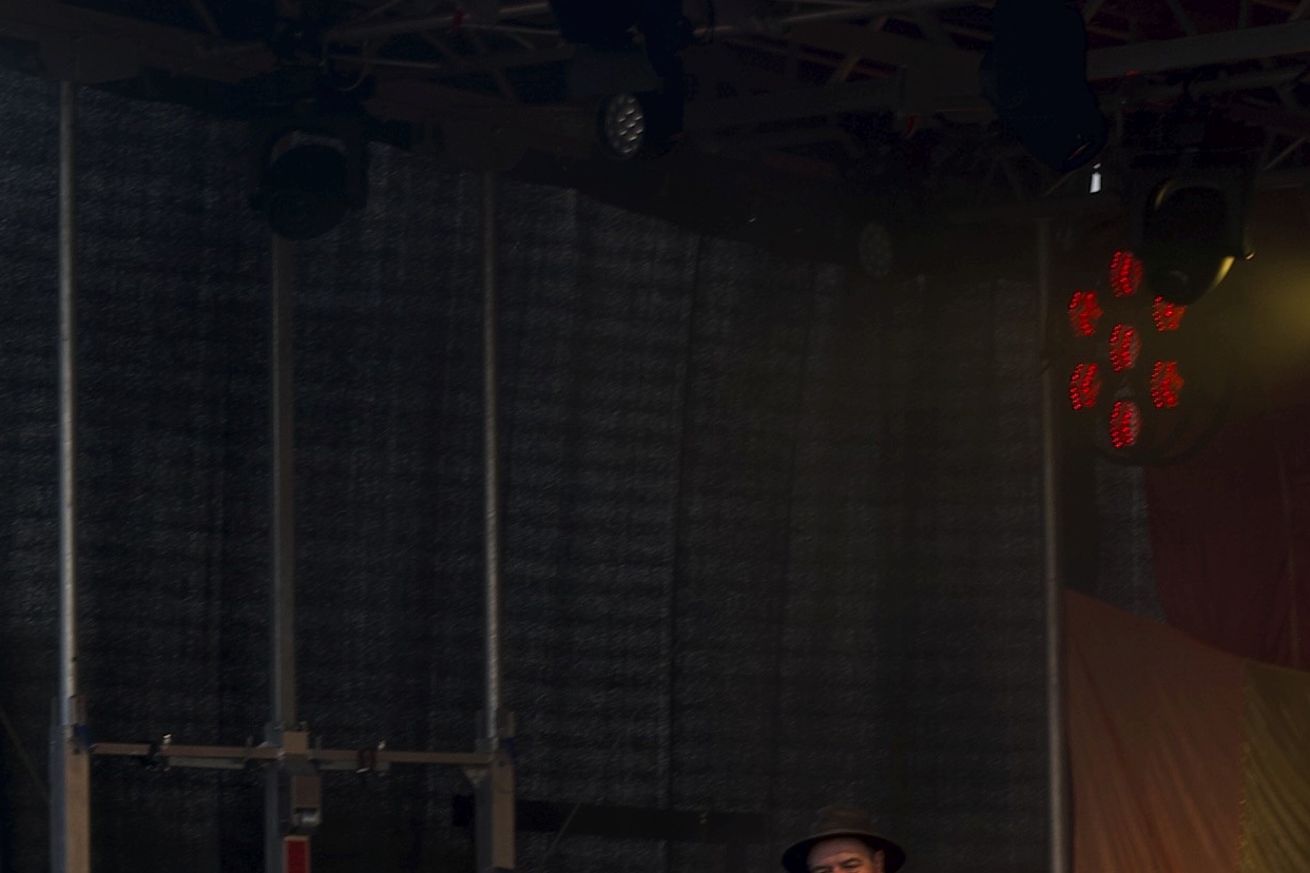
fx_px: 9315
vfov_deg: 5.4
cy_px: -23
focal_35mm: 256
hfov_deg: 8.0
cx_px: 214
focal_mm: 53
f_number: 6.3
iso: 100
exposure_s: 1/100
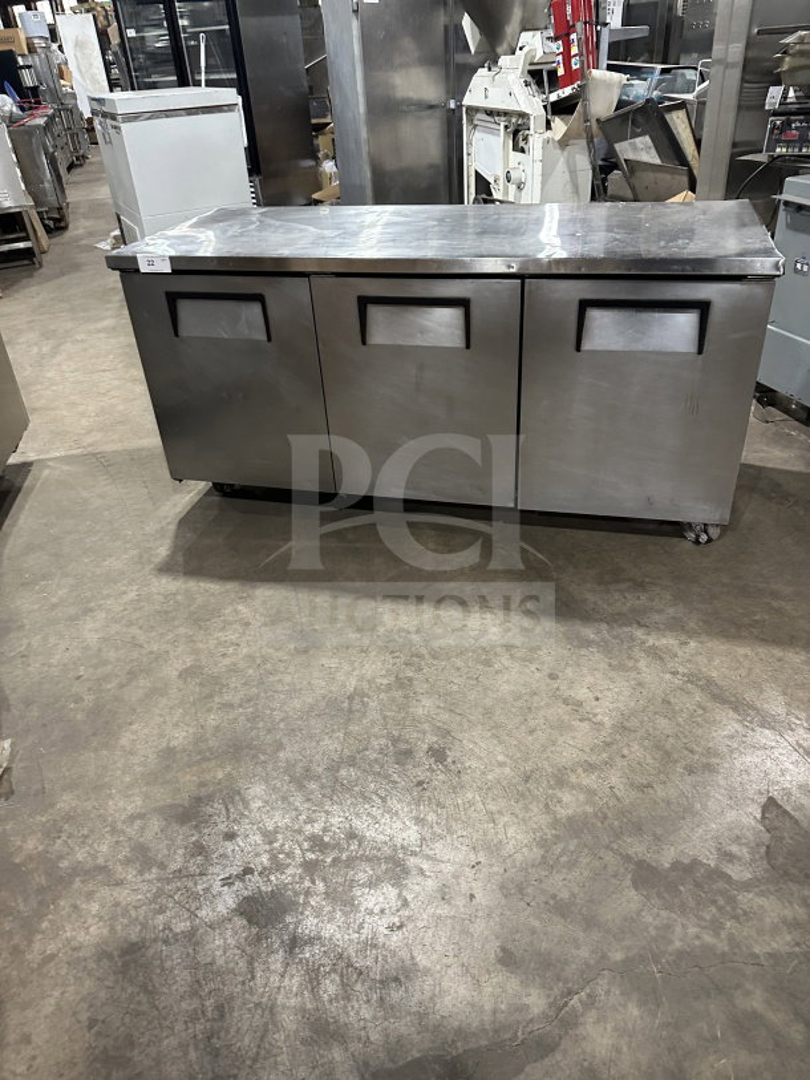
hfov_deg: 56.8
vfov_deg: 71.6
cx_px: 405
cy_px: 540
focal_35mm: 24
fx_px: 749
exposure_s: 1/60
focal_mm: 6.86
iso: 320
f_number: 1.78
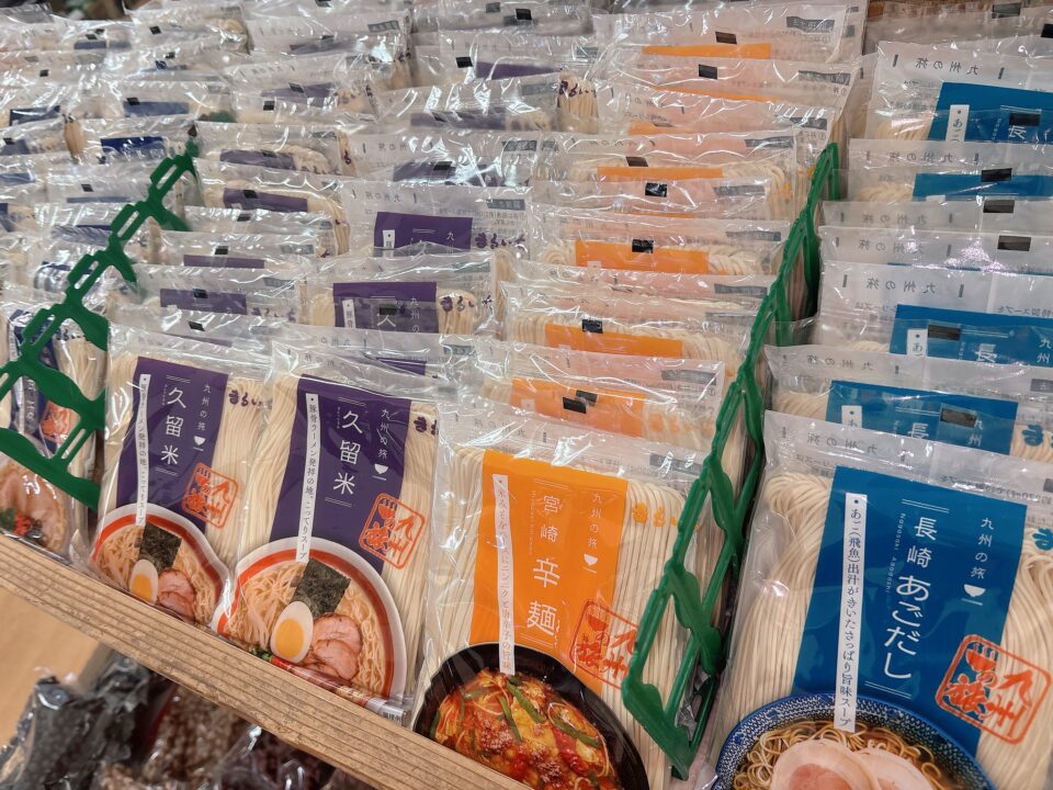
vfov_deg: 53.1
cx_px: 526
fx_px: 791
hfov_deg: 67.3
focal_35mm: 26
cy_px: 395
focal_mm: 5.96
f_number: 1.6
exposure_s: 1/65
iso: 80
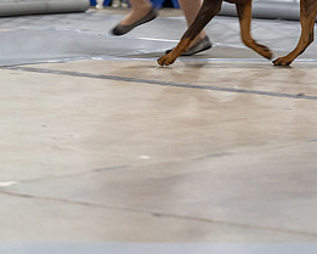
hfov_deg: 5.3
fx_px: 3416
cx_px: 115
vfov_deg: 4.2
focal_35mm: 364
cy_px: -15
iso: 2000
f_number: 2.8
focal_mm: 150
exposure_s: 1/160
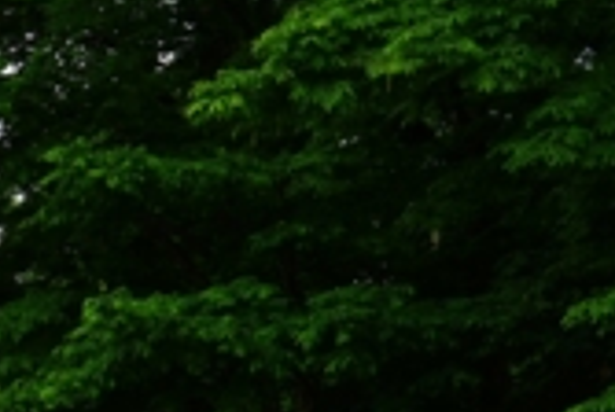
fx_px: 2293
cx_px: -468
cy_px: 644
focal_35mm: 134
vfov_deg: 9.9
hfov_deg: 13.7
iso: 100
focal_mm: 28
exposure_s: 1/90
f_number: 8
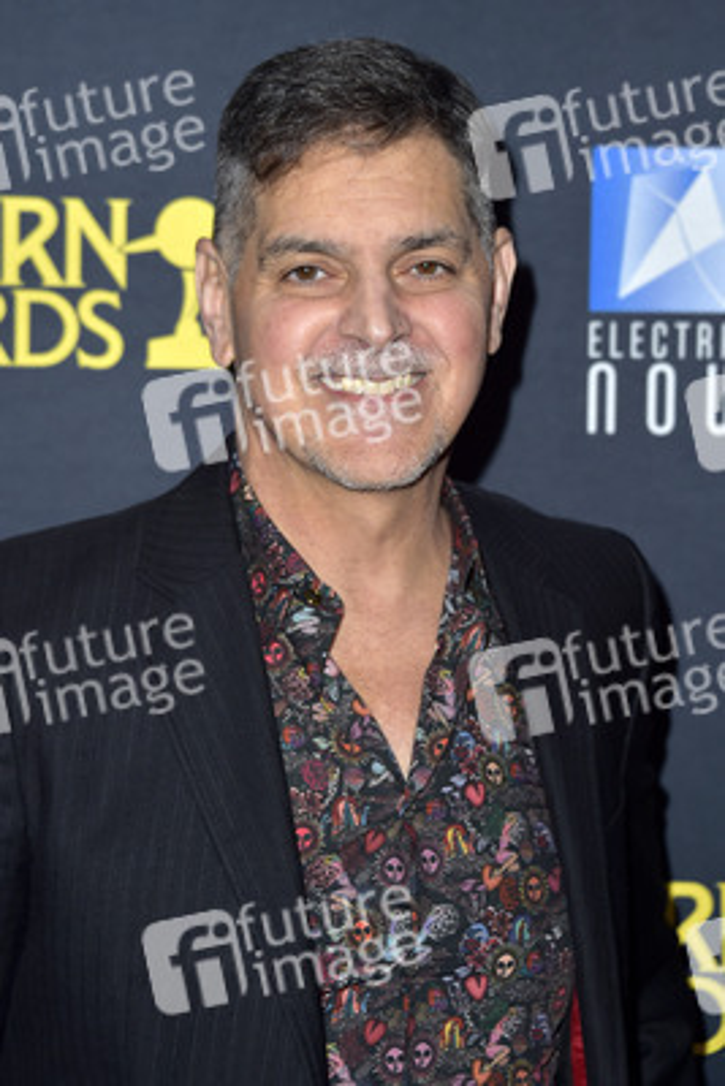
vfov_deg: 22.1
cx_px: 362
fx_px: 2777
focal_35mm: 92
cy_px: 543
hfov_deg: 14.9
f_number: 6.3
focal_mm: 92
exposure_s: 1/250
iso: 250
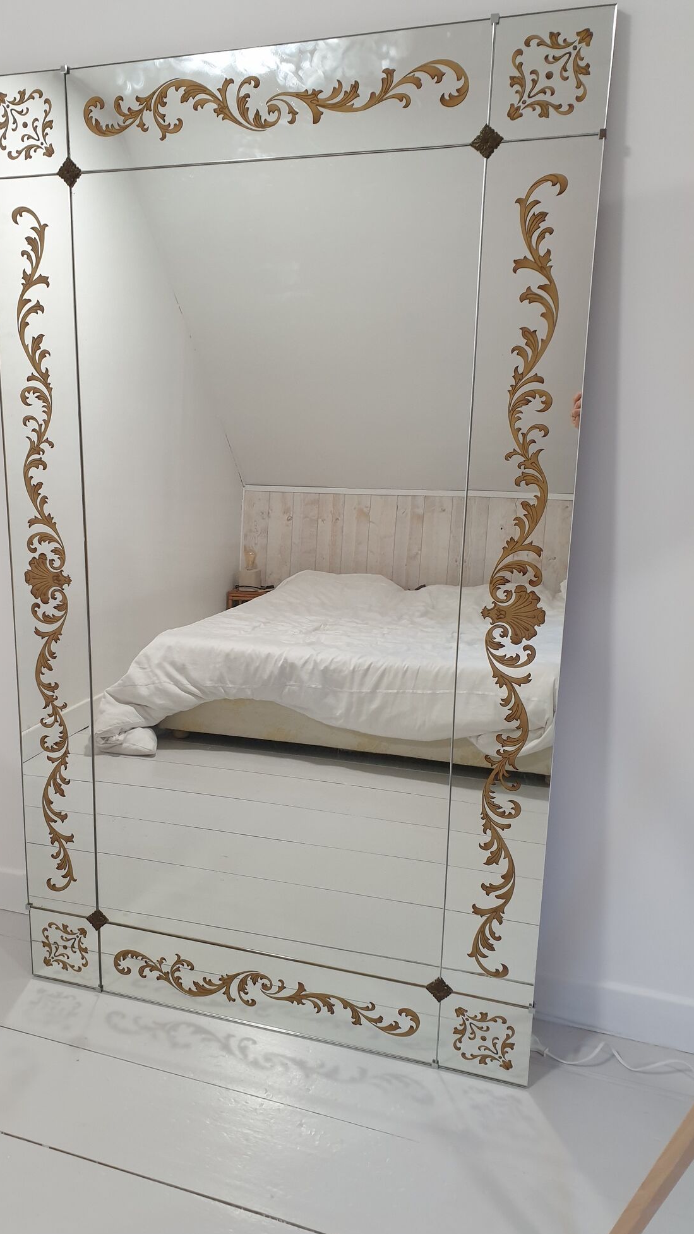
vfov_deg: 66.1
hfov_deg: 39.6
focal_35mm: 29
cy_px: 611
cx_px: 223
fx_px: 949
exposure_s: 1/50
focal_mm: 4.3
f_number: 2.4
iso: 125
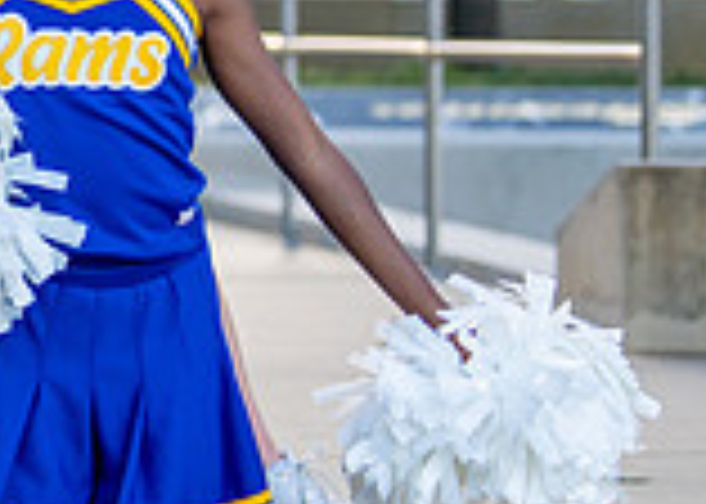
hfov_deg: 8.6
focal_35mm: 225
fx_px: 4510
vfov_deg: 6.3
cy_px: -188
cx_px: -566
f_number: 1.6
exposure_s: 1/400
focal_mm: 50
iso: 320
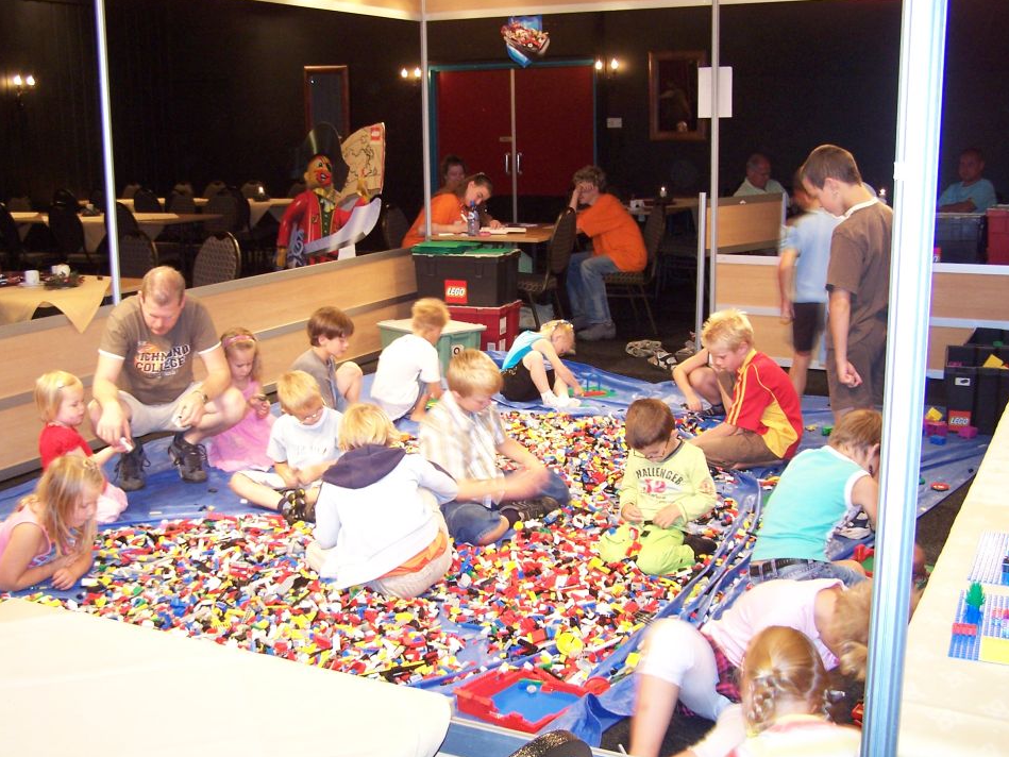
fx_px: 1195
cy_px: 402
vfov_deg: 35.1
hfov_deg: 45.8
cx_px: 491
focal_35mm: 41
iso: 140
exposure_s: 1/8
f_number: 2.8
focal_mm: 6.3
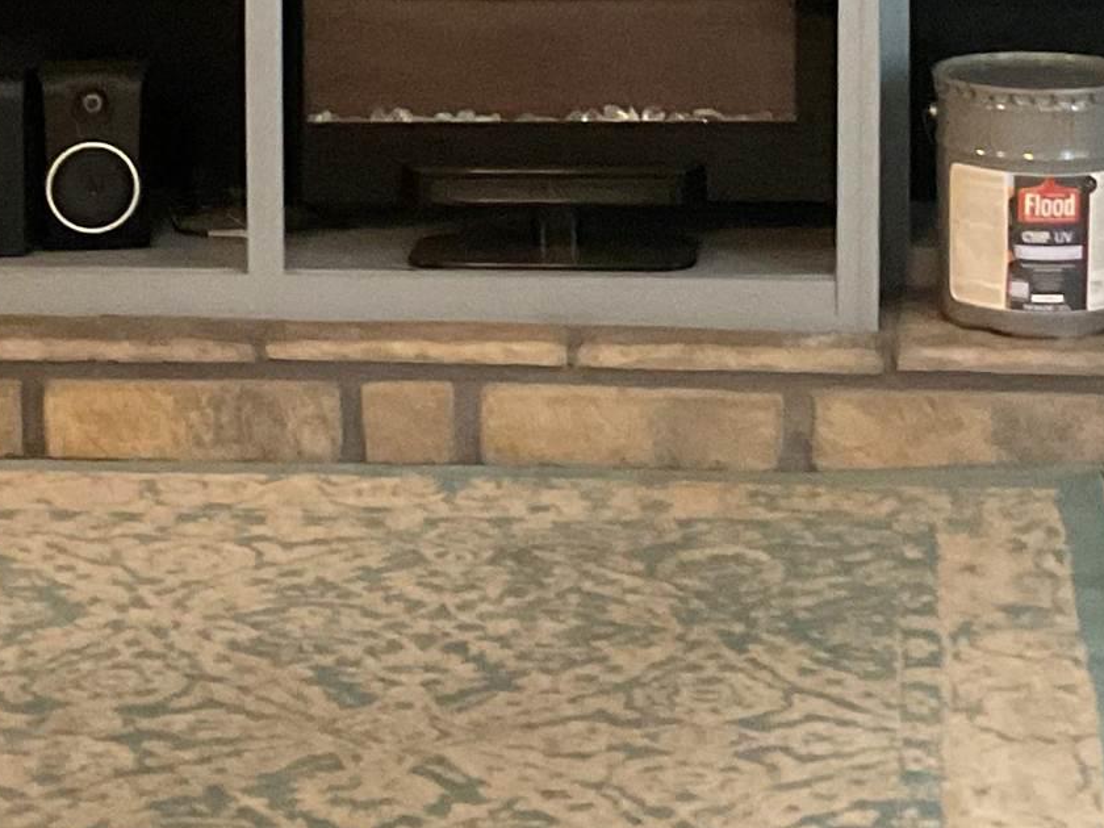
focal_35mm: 106
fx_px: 3381
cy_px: -213
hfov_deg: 18.5
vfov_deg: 13.5
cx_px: 612
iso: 500
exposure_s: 1/30
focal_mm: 3
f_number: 1.8
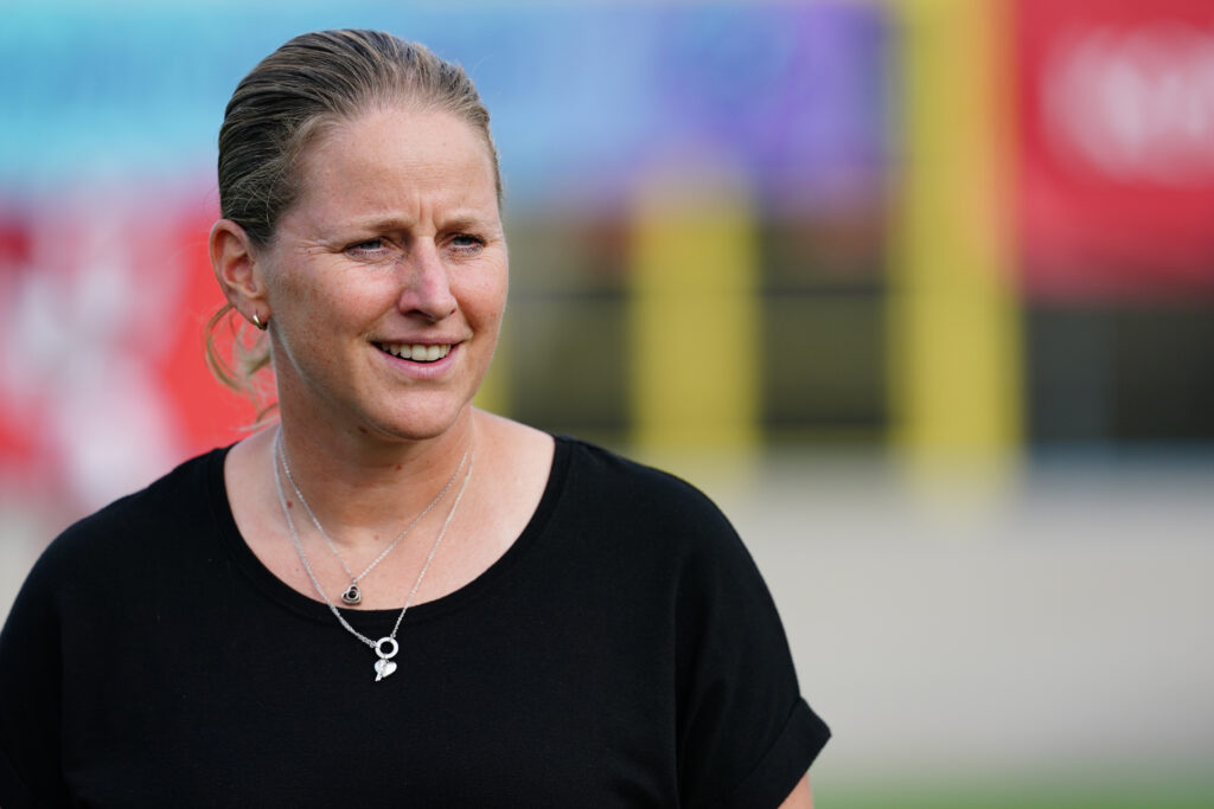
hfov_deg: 6.9
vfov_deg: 4.6
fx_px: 10117
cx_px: 607
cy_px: 404
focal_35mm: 300
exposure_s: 1/2000
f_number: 3.5
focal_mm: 300
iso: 500
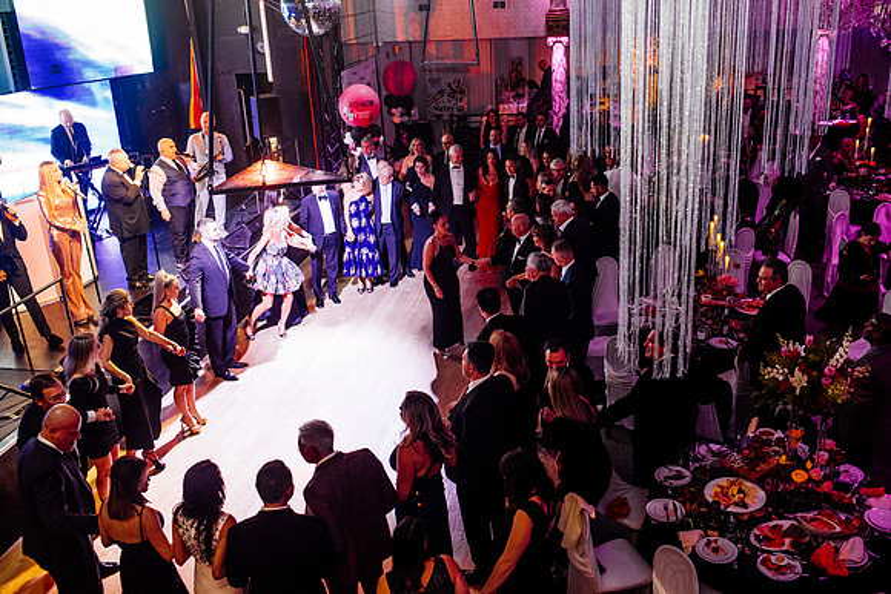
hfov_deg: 54.4
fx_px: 866
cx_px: 446
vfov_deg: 37.9
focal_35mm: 35
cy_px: 297
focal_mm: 35
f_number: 3.2
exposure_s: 1/200
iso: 2000
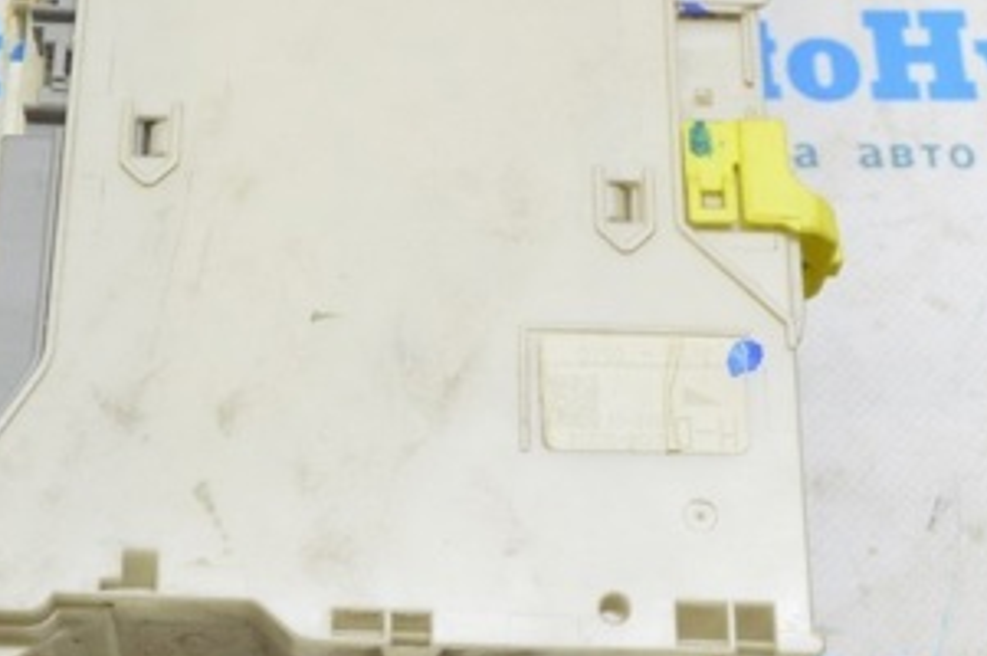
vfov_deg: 15.8
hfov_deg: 23.5
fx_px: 2357
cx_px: 302
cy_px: 208
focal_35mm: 86
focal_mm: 27
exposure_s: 1/15
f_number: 5.6
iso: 400
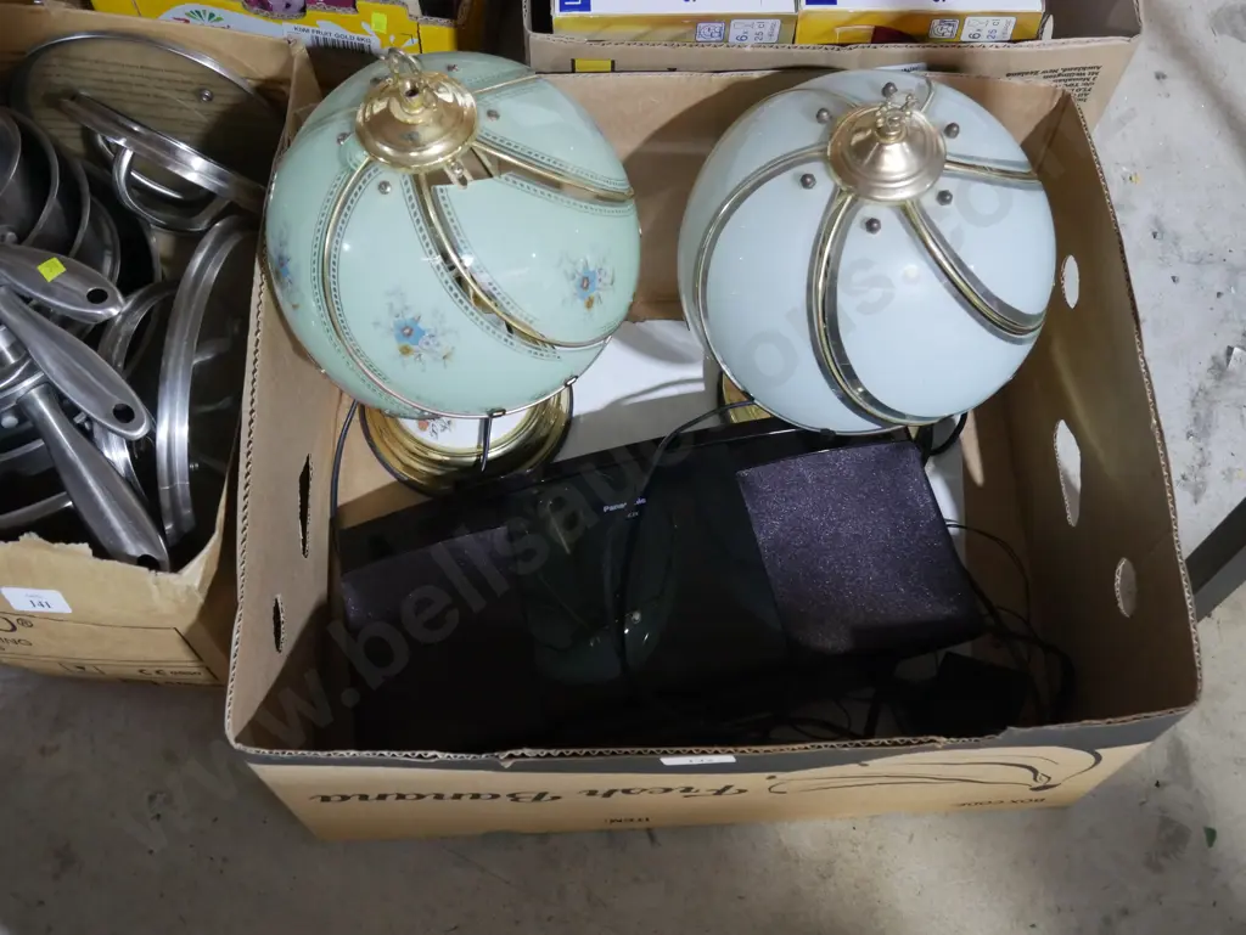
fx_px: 1440
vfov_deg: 36.0
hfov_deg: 46.8
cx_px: 623
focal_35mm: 40
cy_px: 468
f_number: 4.5
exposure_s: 1/60
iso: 2500
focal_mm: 20
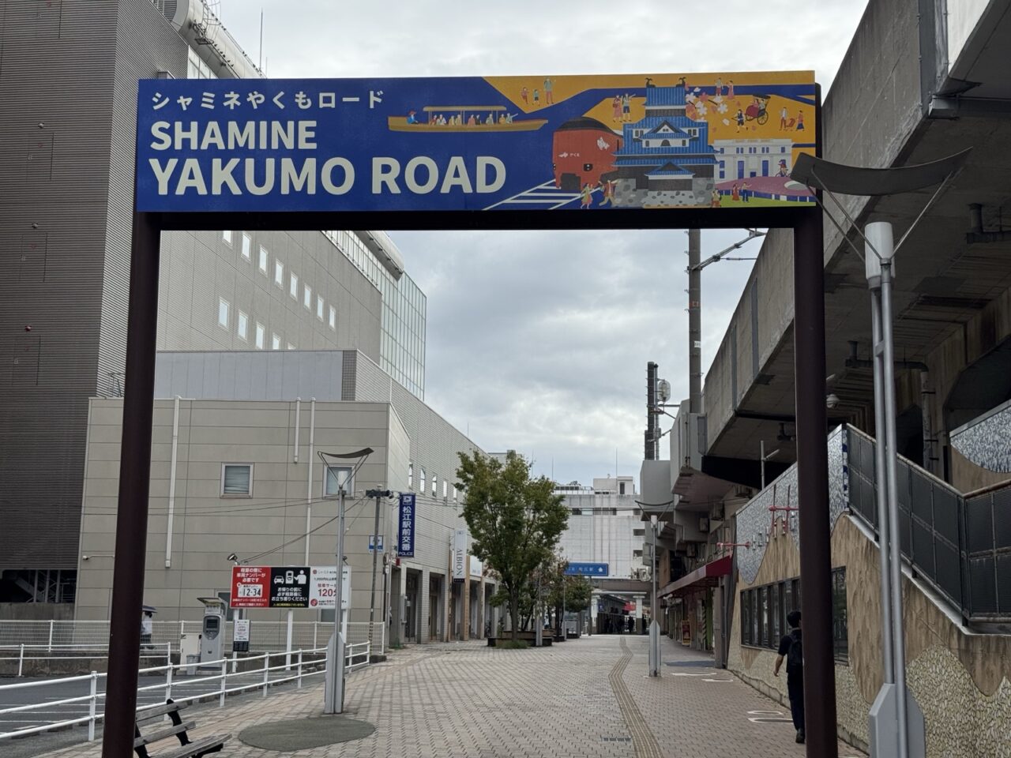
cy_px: 379
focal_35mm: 48
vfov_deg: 30.3
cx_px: 506
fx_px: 1402
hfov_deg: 39.7
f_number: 1.78
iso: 64
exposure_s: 1/4608
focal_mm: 6.76
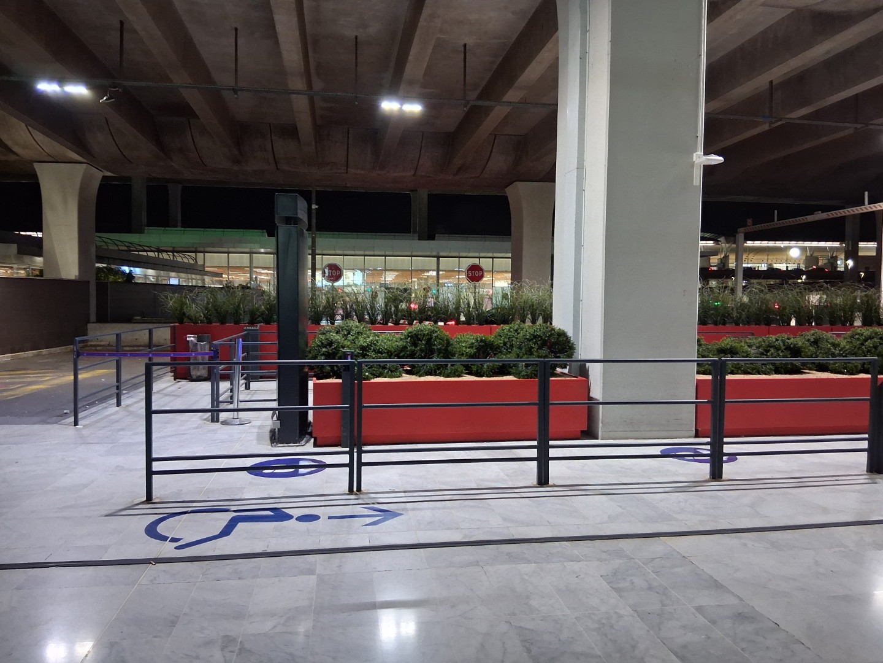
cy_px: 332
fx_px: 663
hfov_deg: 67.3
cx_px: 442
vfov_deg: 53.1
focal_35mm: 26
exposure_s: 1/33
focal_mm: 3.98
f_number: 1.8
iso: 640
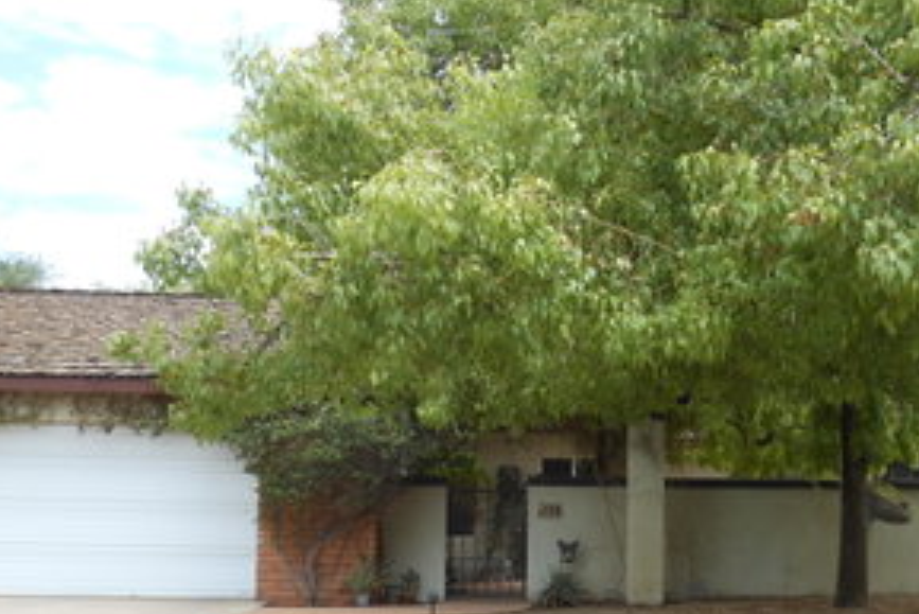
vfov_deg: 29.2
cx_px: 547
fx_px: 1175
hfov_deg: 42.5
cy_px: 379
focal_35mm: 46
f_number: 3.2
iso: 80
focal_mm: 4.5
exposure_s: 1/400
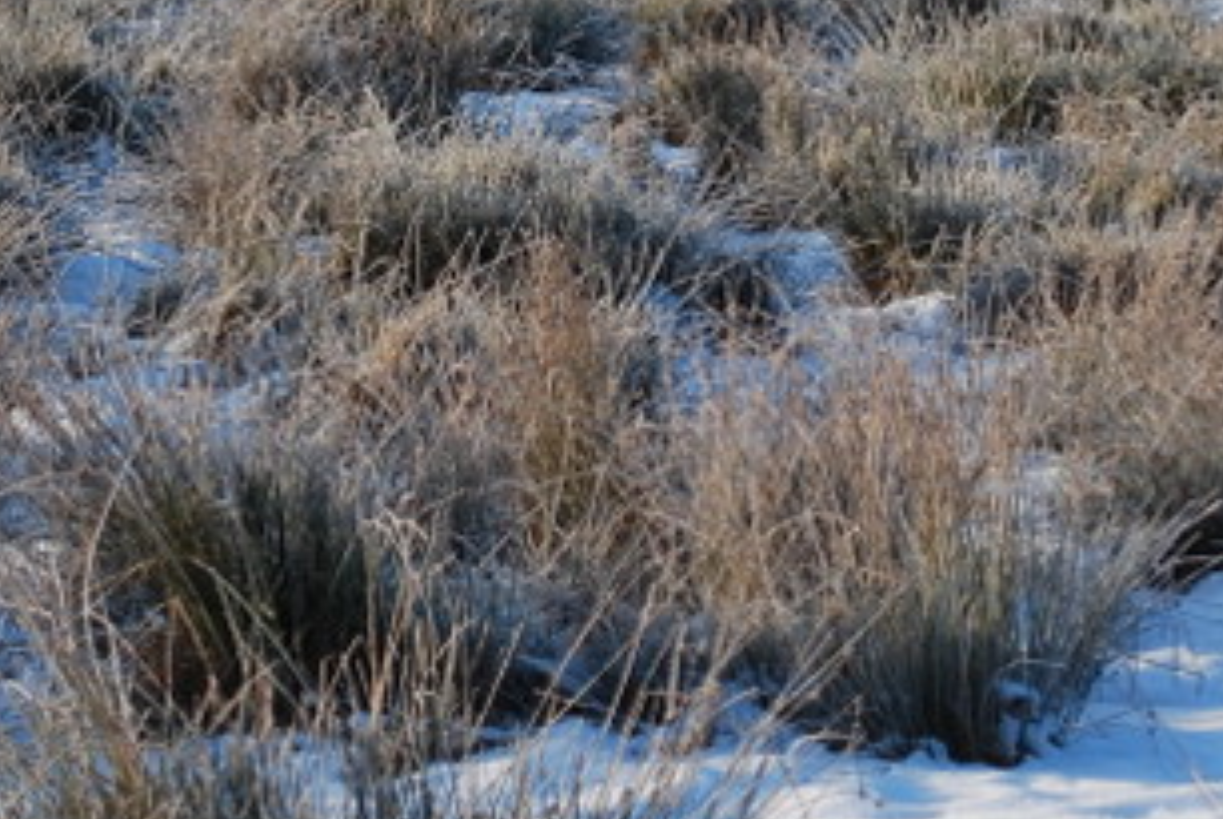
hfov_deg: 8.0
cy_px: -82
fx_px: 8797
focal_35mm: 259
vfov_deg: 5.3
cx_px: 488
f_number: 6.3
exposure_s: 1/160
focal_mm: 55
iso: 100
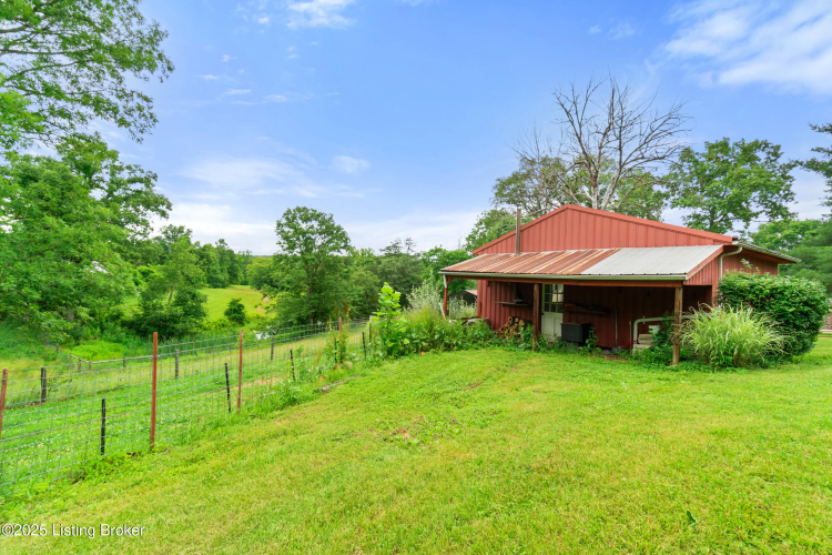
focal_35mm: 15
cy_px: 278
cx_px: 416
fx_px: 347
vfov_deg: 77.3
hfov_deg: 100.4
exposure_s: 1/80
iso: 400
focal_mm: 10
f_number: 10
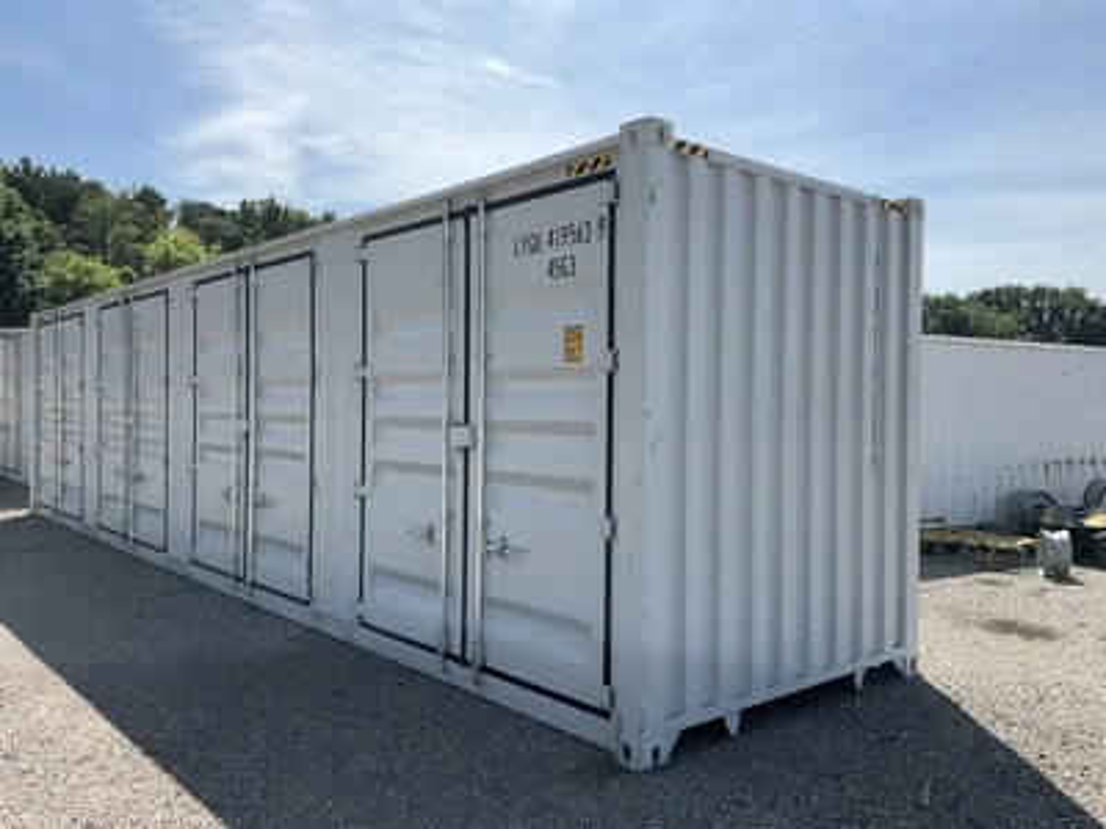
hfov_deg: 61.7
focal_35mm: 29
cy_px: 414
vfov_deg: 48.2
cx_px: 553
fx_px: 927
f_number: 1.8
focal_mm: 3
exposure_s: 1/2538
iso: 25
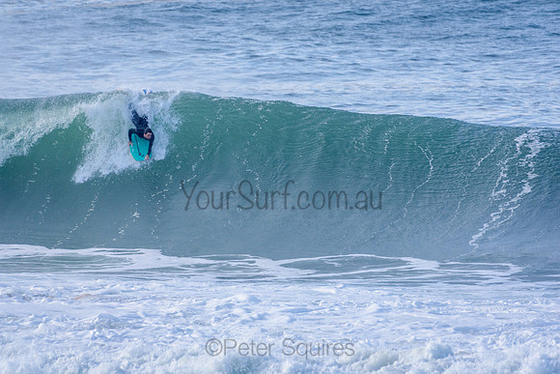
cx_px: 280
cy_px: 187
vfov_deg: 1.8
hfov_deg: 2.7
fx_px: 11669
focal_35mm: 750
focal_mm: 500
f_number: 5.6
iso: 500
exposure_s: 1/2000
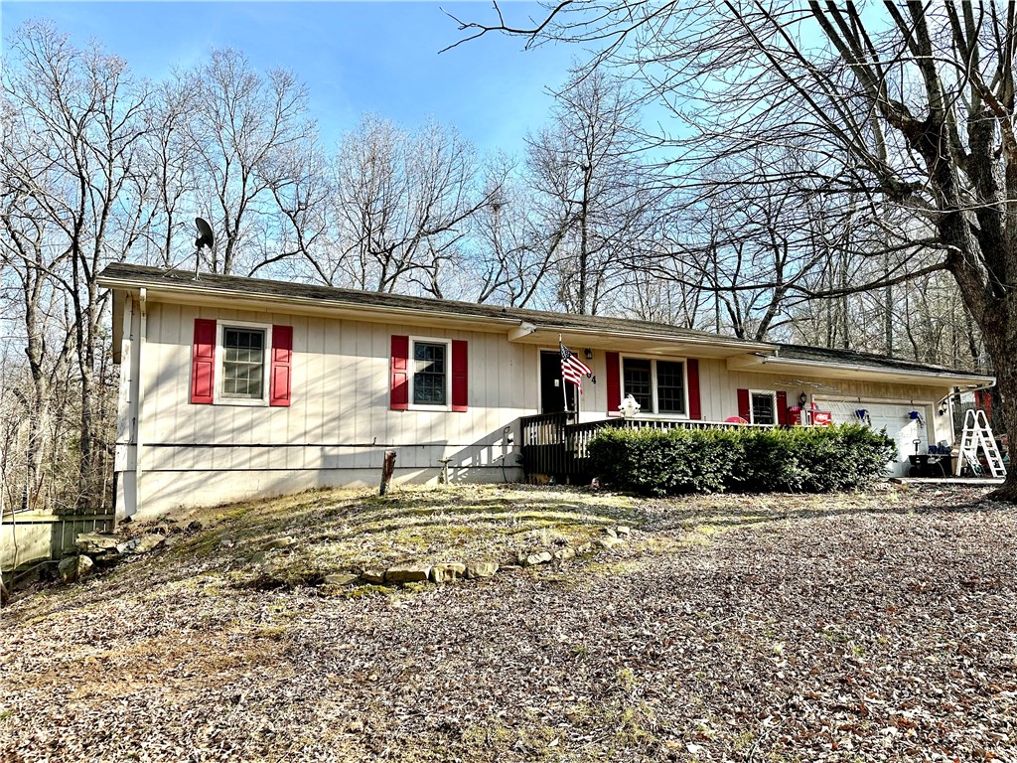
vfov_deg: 56.8
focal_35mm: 24
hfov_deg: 71.6
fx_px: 705
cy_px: 382
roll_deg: +0.6
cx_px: 508
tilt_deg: +6.6
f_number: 1.78
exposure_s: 1/1692
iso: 80
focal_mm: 6.86
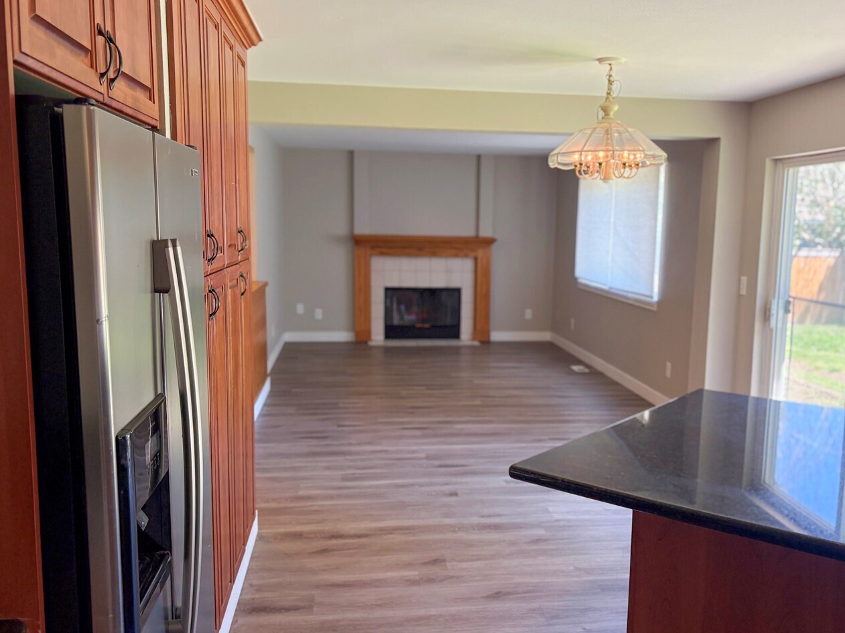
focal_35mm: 33
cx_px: 466
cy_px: 337
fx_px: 805
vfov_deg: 42.9
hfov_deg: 55.3
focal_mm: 5.96
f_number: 1.6
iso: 125
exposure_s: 1/104
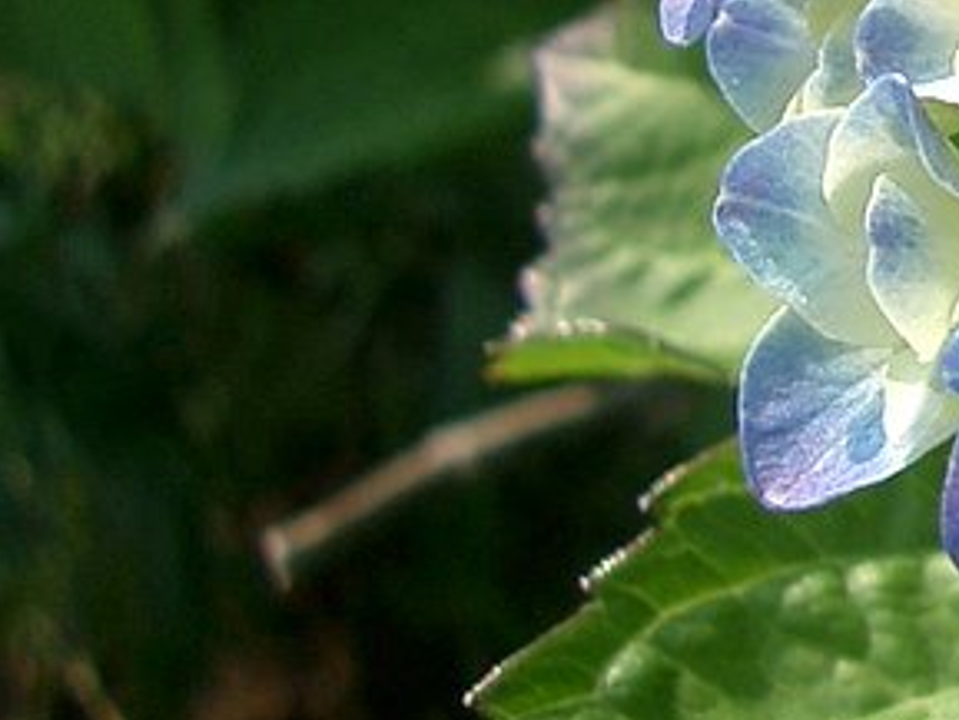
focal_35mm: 124
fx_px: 3437
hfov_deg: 14.2
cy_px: -163
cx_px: 1672
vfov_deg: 11.7
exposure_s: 1/640
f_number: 2.6
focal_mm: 5.8
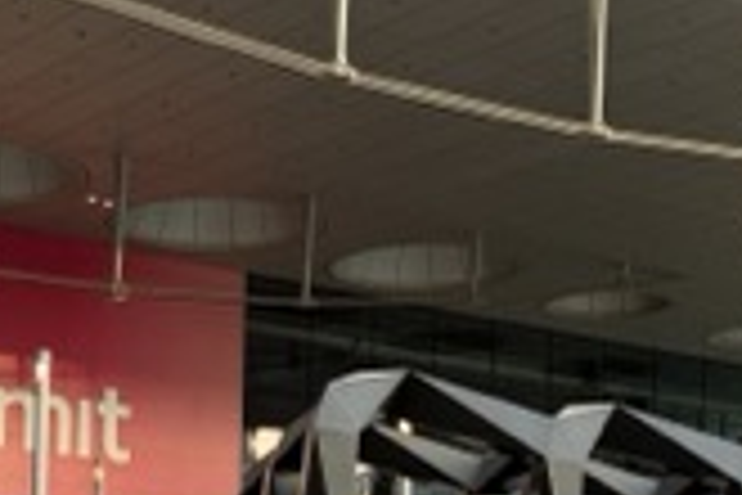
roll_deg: -1.3
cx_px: 157
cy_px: 554
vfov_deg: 13.8
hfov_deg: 20.8
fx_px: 1999
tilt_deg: +4.0
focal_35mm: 97
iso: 64
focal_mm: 6.76
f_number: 1.78
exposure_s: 1/214
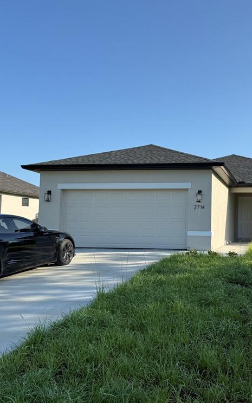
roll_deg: -1.4
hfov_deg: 35.3
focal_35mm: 35
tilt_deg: +3.9
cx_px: 195
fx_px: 385
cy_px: 202
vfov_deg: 55.3
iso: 80
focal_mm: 6.76
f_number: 1.78
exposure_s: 1/3021
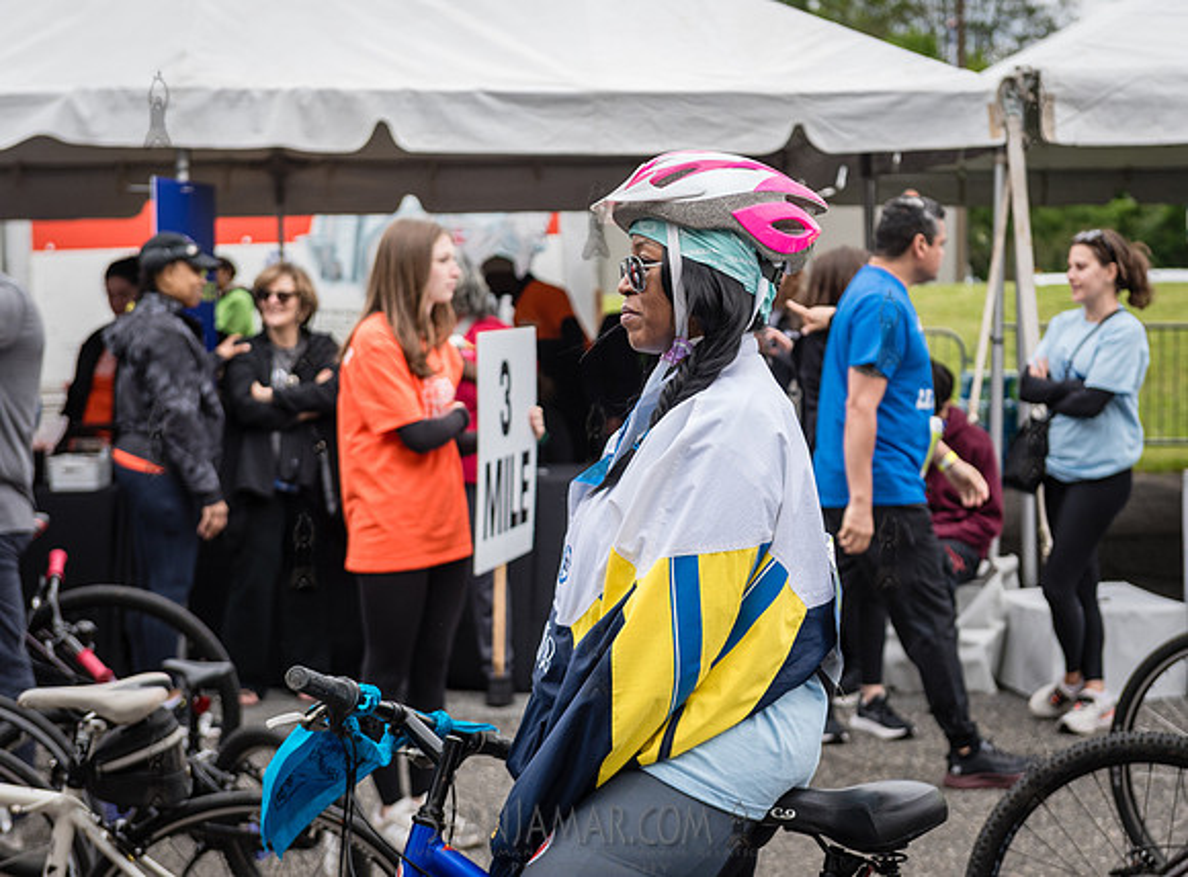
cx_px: 677
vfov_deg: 19.1
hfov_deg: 25.7
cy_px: 424
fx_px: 2607
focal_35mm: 76
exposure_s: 1/1000
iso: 400
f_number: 4
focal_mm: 66
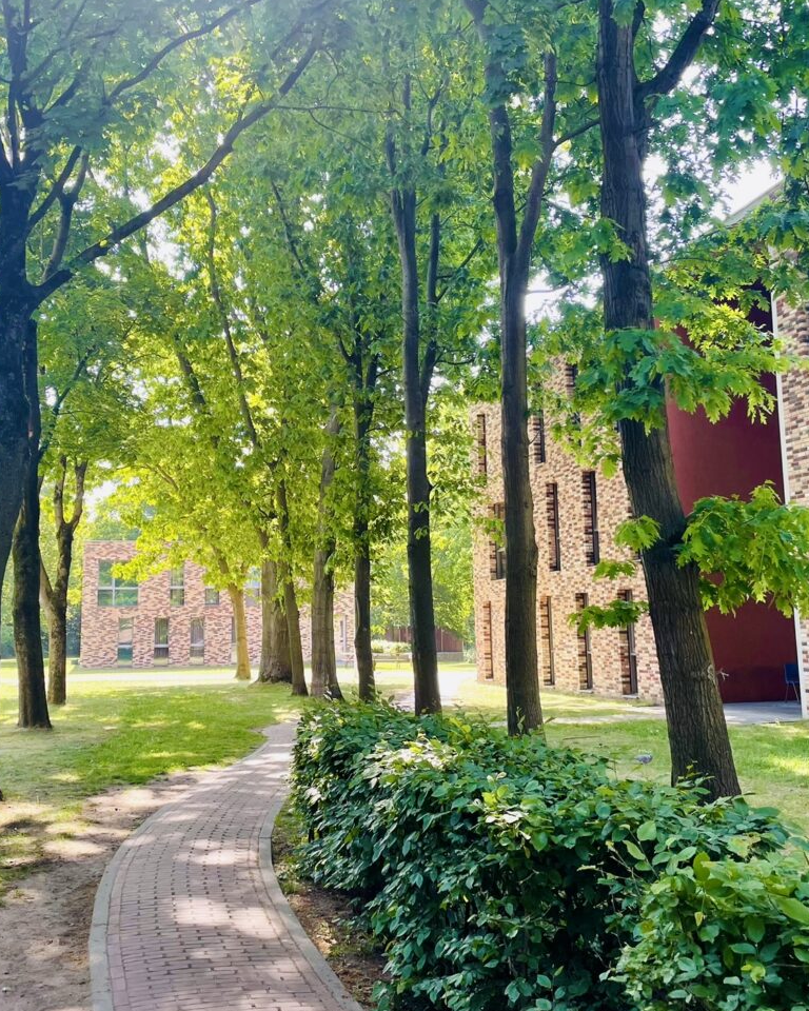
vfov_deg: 49.1
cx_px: 352
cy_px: 476
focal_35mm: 37
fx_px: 1107
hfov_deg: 40.1
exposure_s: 1/167
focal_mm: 4.2
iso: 32
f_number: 1.6
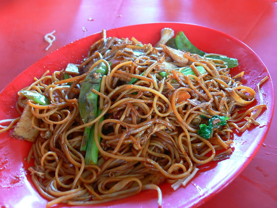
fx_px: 368
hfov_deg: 41.2
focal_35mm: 46
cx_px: 138
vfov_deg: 31.5
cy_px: 104
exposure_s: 1/13
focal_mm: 9.3
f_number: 3.2
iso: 100
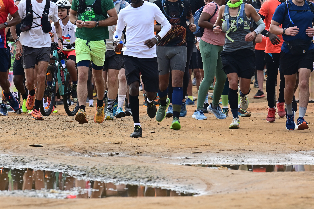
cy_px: 19
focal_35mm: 409
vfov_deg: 3.4
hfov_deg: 5.0
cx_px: 133
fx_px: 3567
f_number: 7.1
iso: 250
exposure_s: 1/250
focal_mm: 200
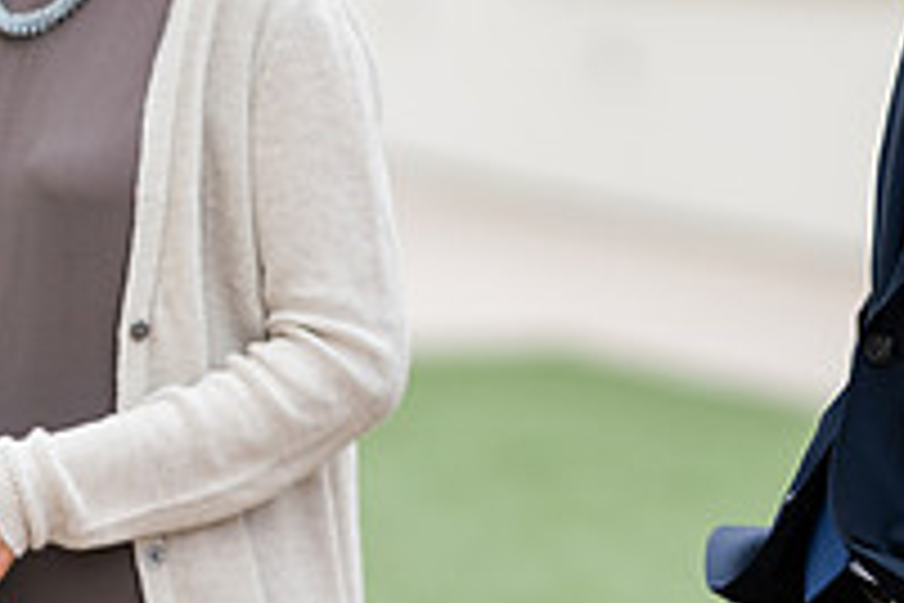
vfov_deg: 5.6
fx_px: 6152
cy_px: -70
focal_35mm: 245
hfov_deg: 8.4
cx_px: 895
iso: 160
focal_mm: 85
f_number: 1.4
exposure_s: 1/2000
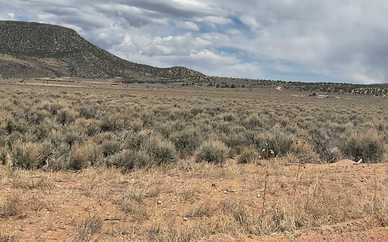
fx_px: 560
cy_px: 55
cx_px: 272
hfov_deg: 37.6
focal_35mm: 53
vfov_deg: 24.1
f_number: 1.8
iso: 16
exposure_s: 1/4405
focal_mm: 3
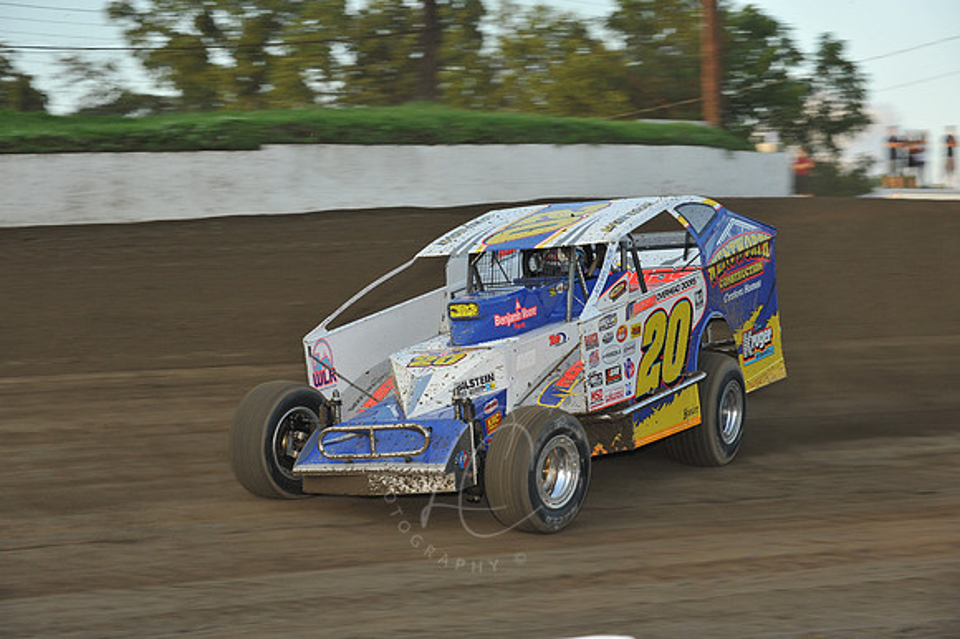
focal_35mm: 112
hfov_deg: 18.3
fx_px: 2985
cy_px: 320
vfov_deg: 12.2
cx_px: 480
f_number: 8
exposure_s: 1/320
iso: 640
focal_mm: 112
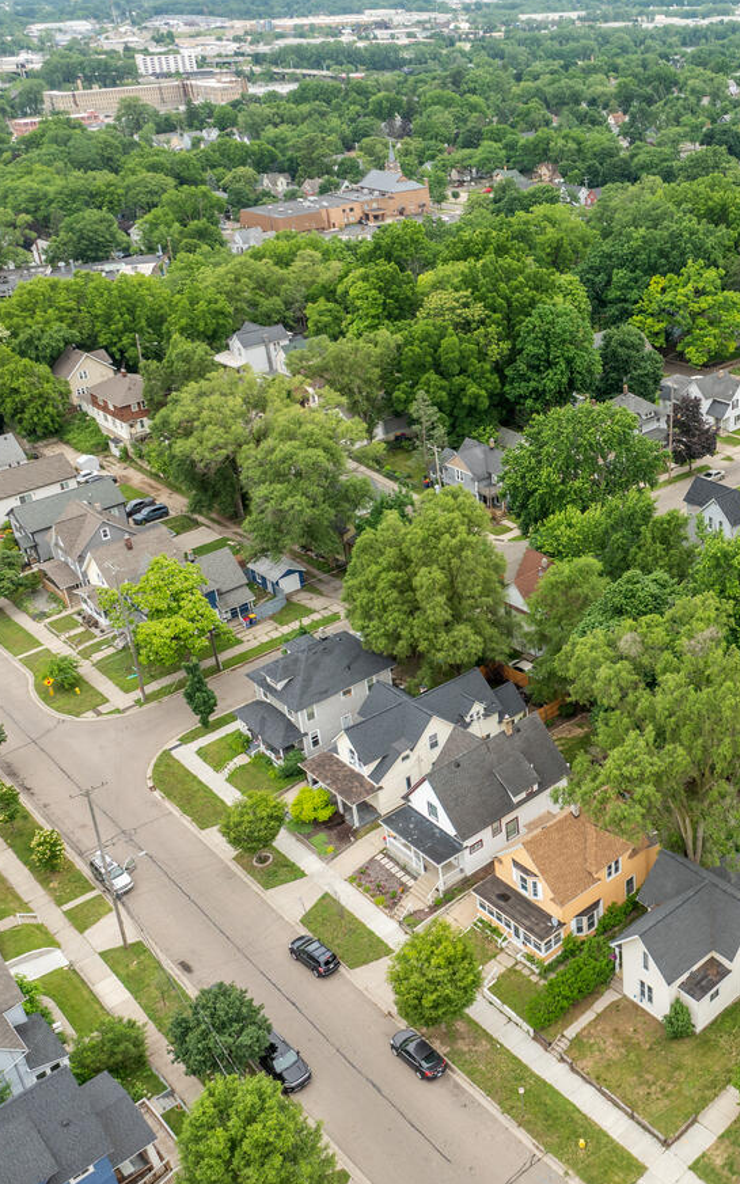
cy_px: 591
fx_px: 1129
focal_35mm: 35
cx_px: 656
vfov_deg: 55.3
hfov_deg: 34.4
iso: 170
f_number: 2.8
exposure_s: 1/200
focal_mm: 12.29
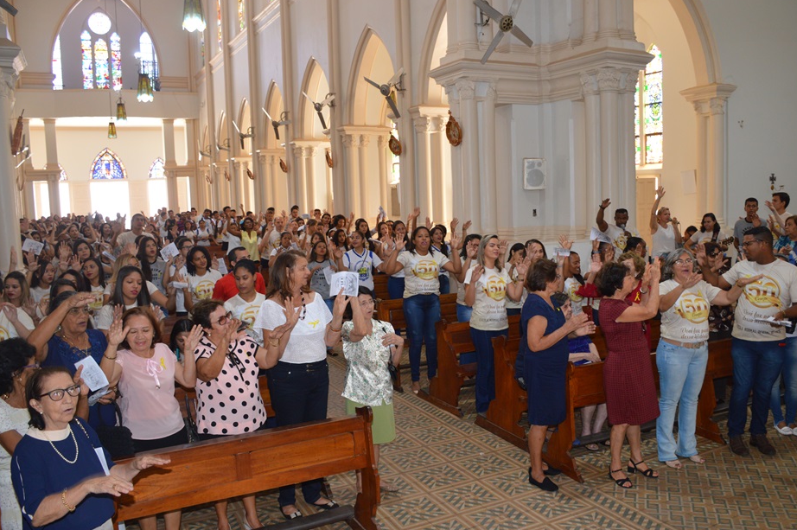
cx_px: 431
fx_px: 664
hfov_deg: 61.9
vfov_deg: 43.5
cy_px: 271
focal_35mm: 30
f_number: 3.5
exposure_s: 1/60
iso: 500
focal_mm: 18
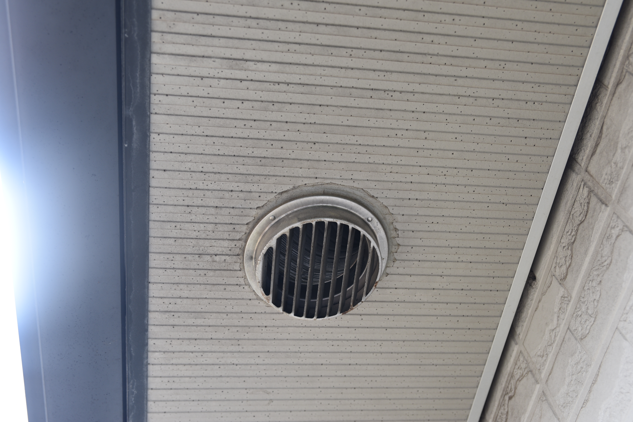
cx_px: 316
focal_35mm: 40
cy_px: 211
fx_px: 703
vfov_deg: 33.4
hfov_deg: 48.5
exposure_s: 1/60
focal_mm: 40
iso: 400
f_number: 4
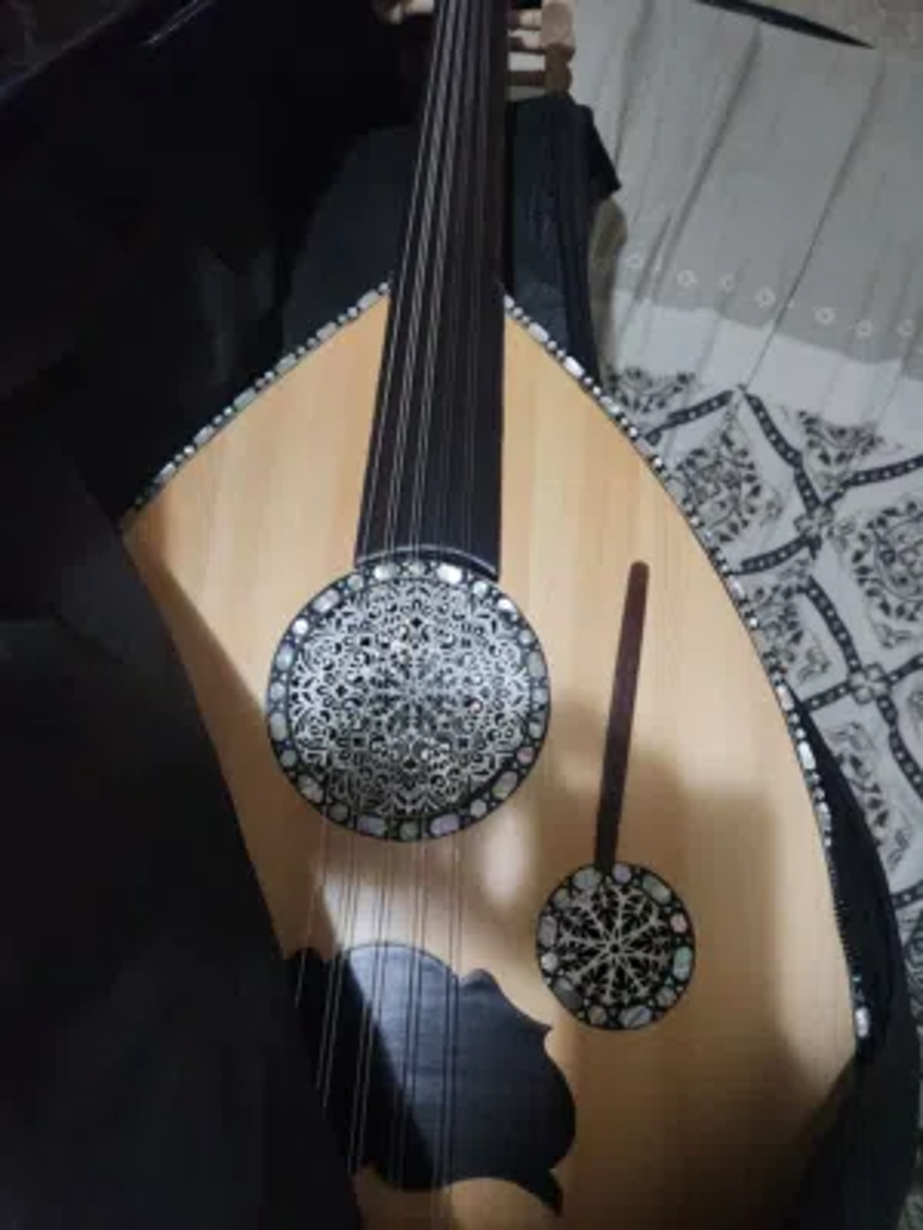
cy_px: 615
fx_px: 818
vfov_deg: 73.9
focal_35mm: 23
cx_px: 462
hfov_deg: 58.9
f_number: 1.8
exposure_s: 1/25
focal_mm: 5.4
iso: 640
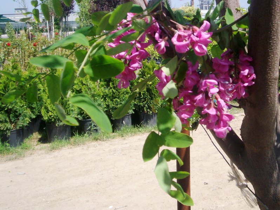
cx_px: 140
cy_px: 105
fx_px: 291
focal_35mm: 36
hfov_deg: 51.3
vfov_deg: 39.7
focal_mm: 5.9
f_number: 4.5
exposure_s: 1/457
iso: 100
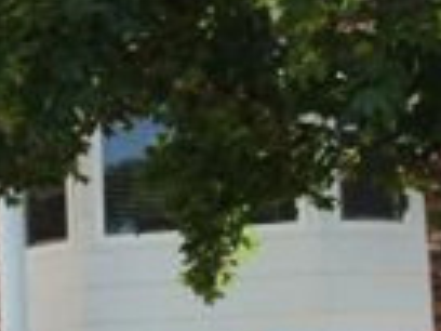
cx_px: -94
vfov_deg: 10.8
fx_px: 1733
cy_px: 354
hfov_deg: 14.1
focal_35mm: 136
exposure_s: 1/989
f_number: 2.2
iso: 32
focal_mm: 4.15
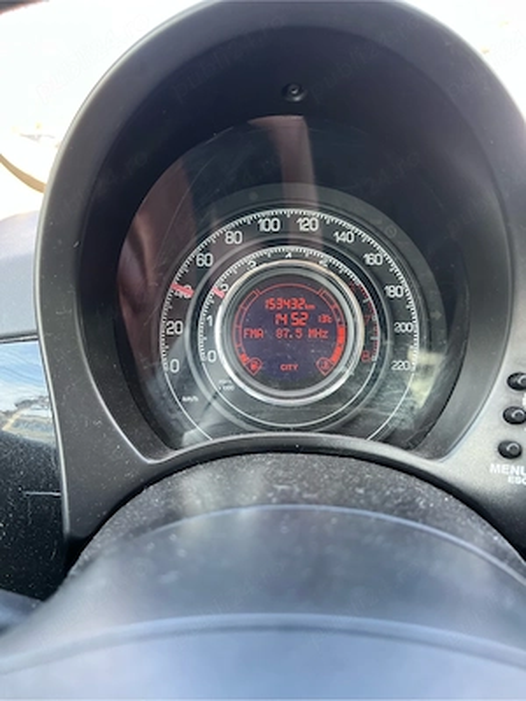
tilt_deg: -25.1
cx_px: 263
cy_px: 350
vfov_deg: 67.3
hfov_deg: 53.1
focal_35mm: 26
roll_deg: +0.5
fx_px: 527
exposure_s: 1/121
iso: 125
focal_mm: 5.7
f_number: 1.5
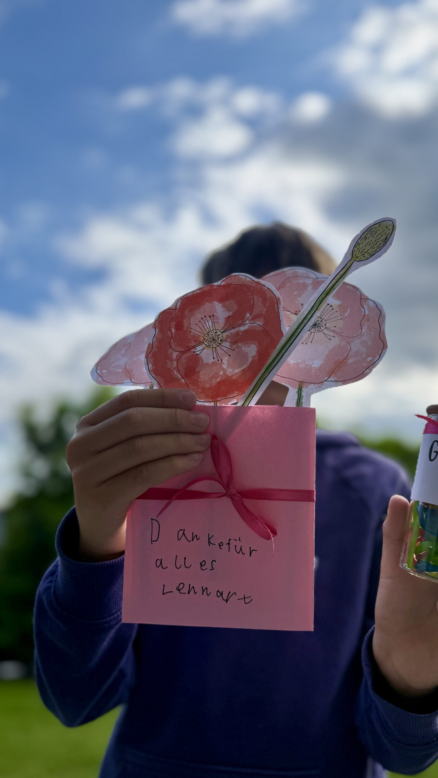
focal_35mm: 27
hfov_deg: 42.6
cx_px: 275
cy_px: 392
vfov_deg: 69.9
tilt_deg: +13.4
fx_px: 557
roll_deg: -1.3
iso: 100
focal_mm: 6.76
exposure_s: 1/4673
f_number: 1.78
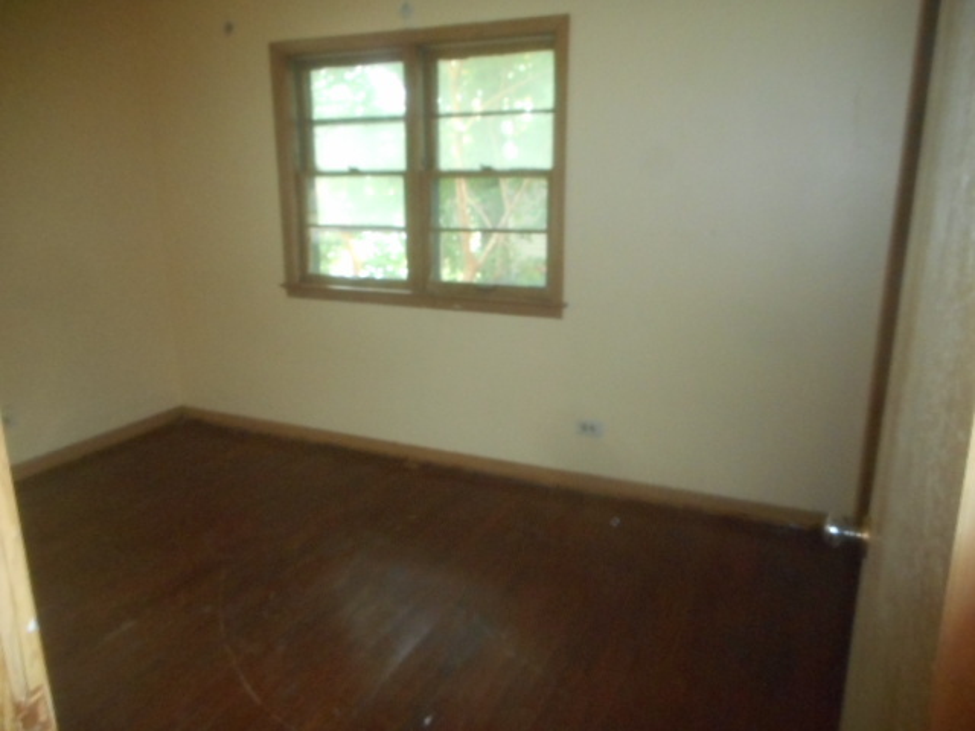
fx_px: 704
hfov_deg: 69.4
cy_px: 366
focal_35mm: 25
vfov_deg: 54.9
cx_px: 488
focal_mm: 4.5
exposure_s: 1/25
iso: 560
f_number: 3.7
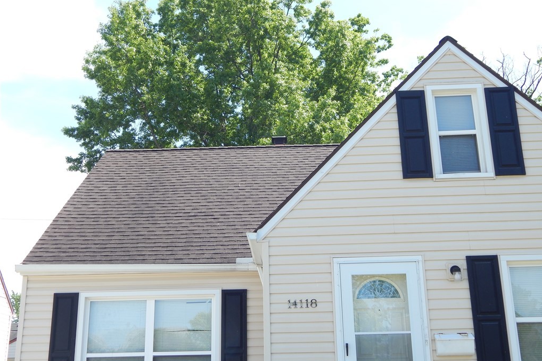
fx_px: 677
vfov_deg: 29.8
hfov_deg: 43.6
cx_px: 272
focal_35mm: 45
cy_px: 177
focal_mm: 7.7
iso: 125
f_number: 3.6
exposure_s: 1/400
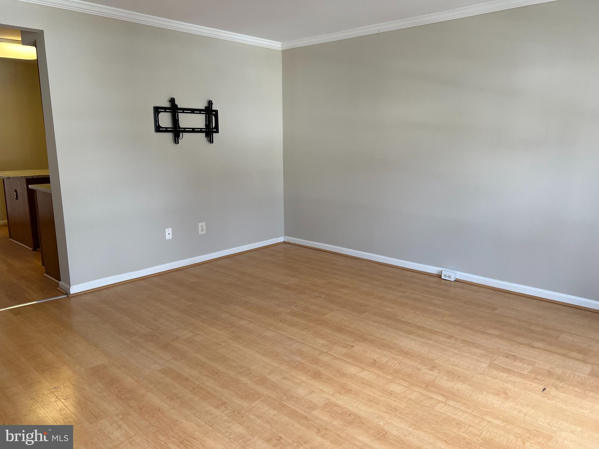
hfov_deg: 67.3
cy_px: 224
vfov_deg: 53.1
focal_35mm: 26
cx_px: 300
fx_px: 450
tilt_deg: -11.8
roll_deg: -0.1
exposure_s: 1/121
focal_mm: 5.7
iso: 80
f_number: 1.5
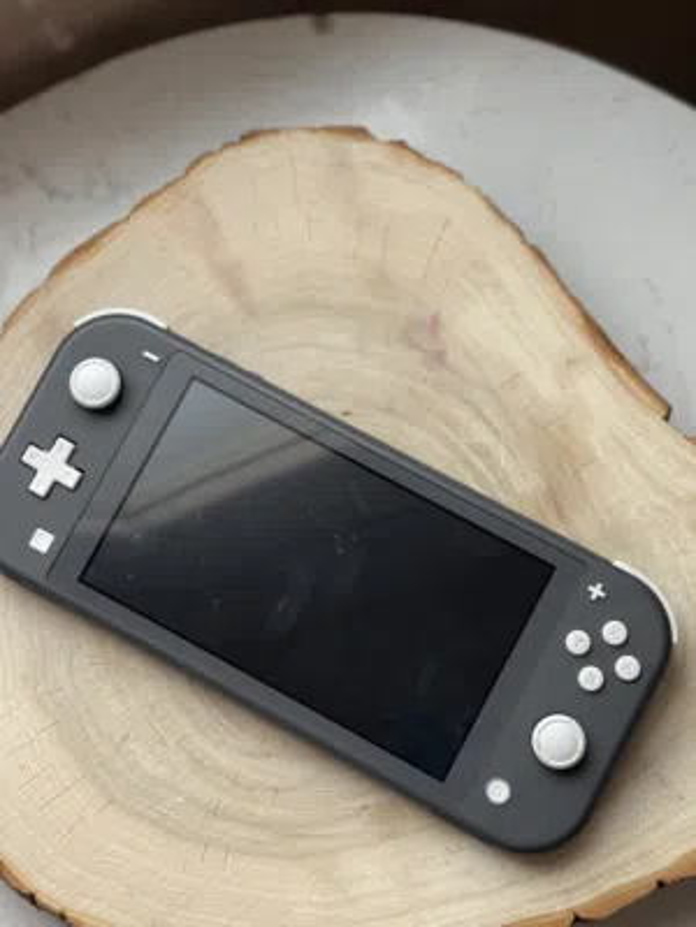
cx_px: 348
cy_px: 464
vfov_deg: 30.3
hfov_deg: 22.9
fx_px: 1716
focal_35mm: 64
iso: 64
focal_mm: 7.5
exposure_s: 1/121
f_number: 2.2
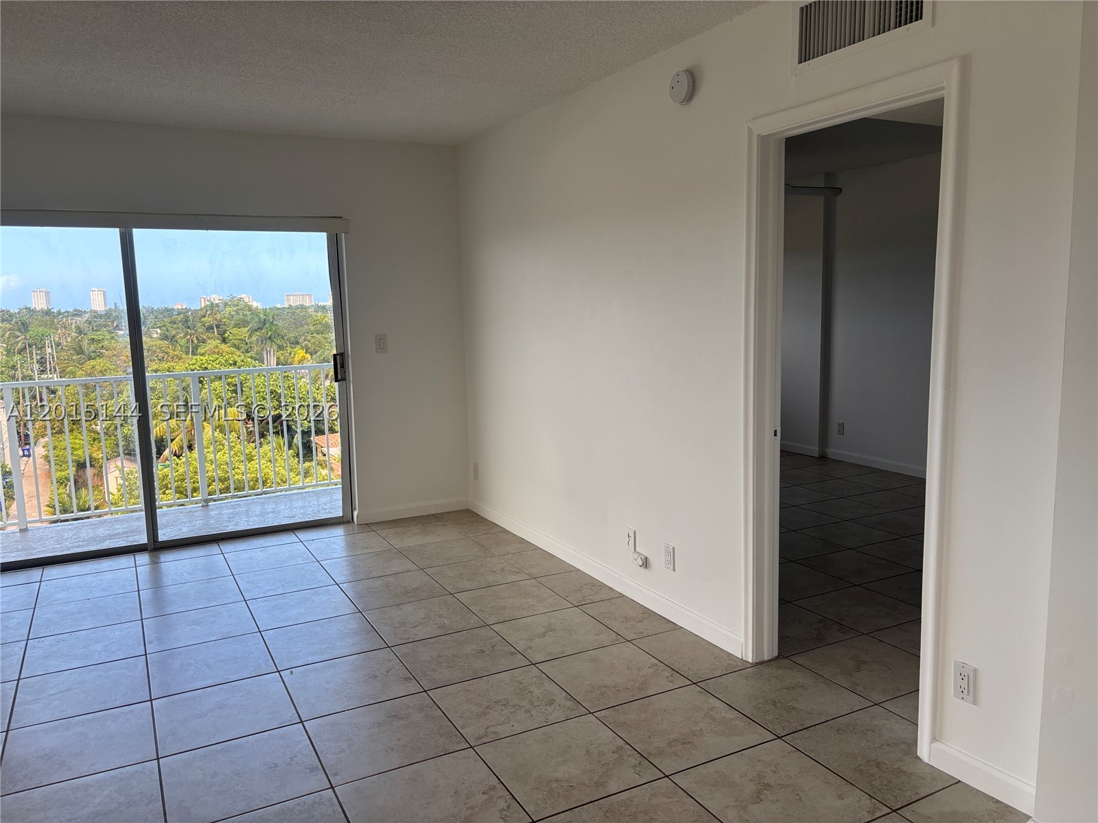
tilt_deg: -8.0
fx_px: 825
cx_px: 549
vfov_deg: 53.1
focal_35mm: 26
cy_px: 412
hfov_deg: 67.3
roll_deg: +0.9
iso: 50
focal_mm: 5.96
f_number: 1.6
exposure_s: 1/324
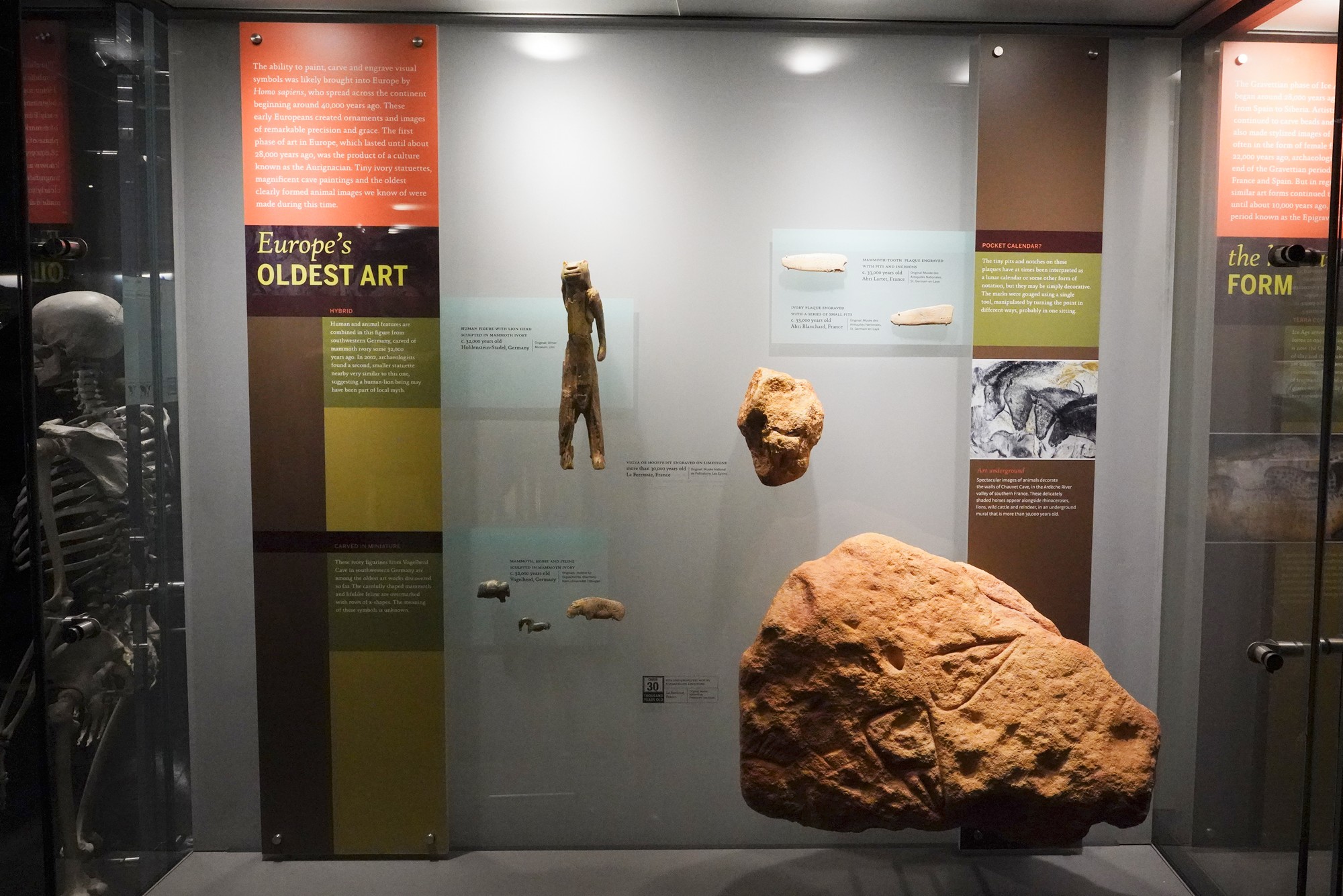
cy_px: 448
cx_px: 672
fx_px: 746
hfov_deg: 84.0
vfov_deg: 61.9
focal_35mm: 20
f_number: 11
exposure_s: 1/80
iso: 10000
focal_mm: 20
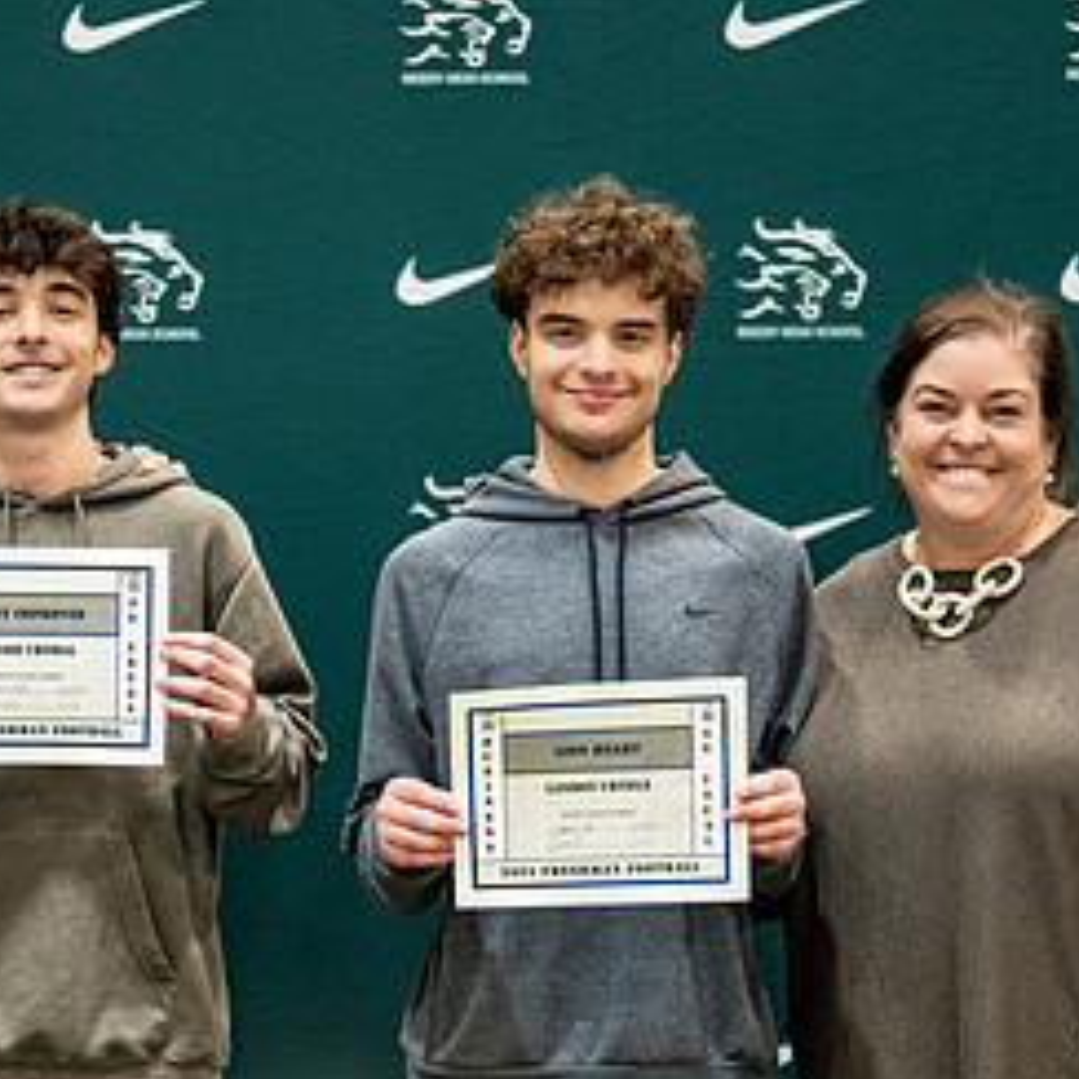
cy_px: 745
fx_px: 4302
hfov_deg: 14.3
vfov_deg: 14.3
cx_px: 367
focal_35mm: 122
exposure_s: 1/320
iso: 1250
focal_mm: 50
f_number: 1.2
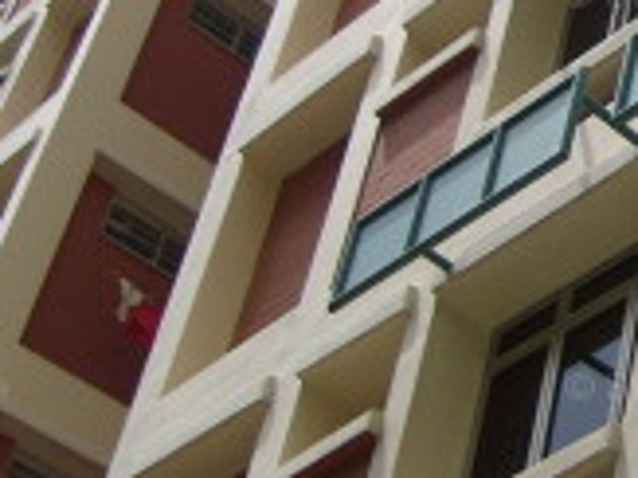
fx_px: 2173
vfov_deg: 12.4
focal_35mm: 118
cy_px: 0
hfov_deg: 15.8
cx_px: 857
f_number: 7.1
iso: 80
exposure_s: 1/250
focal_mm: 5.8
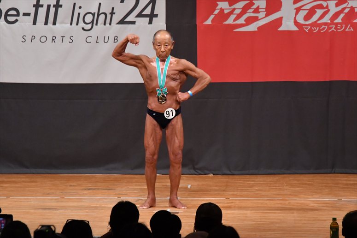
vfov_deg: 5.4
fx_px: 2528
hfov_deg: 8.1
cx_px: 178
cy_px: 119
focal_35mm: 255
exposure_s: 1/400
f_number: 5.6
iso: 6400
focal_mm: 170
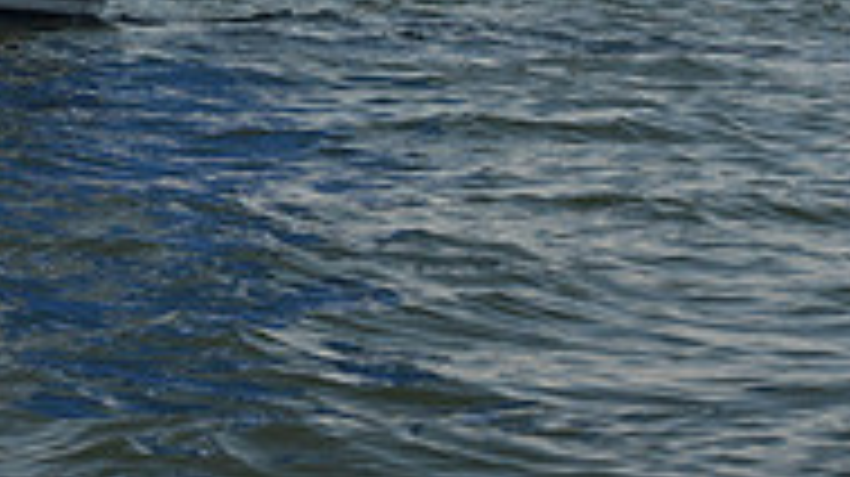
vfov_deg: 5.2
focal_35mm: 225
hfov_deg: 9.5
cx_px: 2
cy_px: -824
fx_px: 5068
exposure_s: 1/2000
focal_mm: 70
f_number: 8
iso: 320
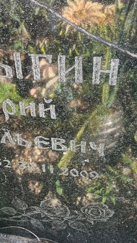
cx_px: 35
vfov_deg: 39.1
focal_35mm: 53
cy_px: 131
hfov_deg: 22.5
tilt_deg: -45.1
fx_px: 342
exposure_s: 1/222
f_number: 1.5
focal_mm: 5.7
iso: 50
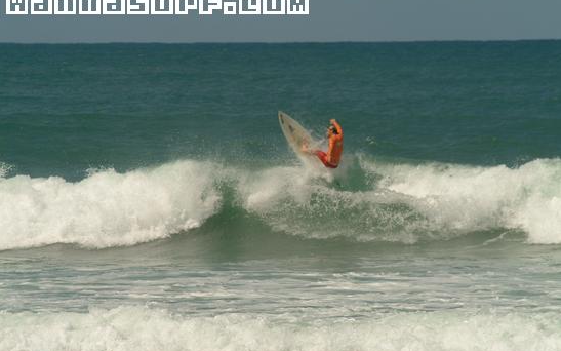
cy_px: 176
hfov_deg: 6.8
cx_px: 280
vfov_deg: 4.3
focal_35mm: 307
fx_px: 4694
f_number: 8
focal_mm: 200
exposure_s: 1/1000
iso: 200
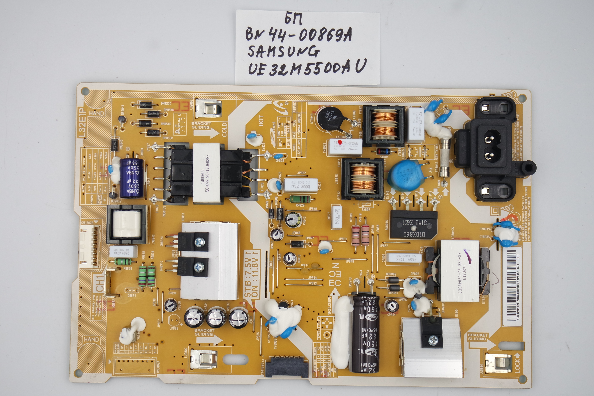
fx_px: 891
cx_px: 297
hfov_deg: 36.9
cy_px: 198
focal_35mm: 54
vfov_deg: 25.1
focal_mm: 20
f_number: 5
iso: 160
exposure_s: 1/125
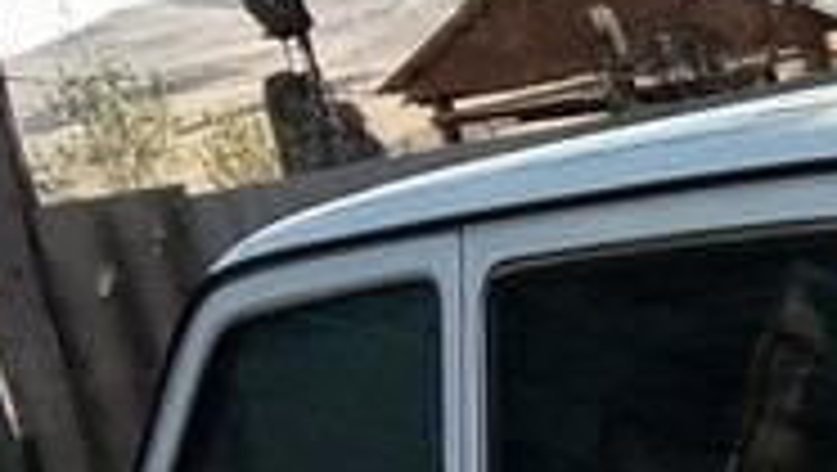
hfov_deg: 17.9
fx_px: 2399
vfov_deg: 10.6
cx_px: 1220
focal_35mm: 108
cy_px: 834
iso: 40
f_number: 1.9
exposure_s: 1/740
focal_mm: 3.7
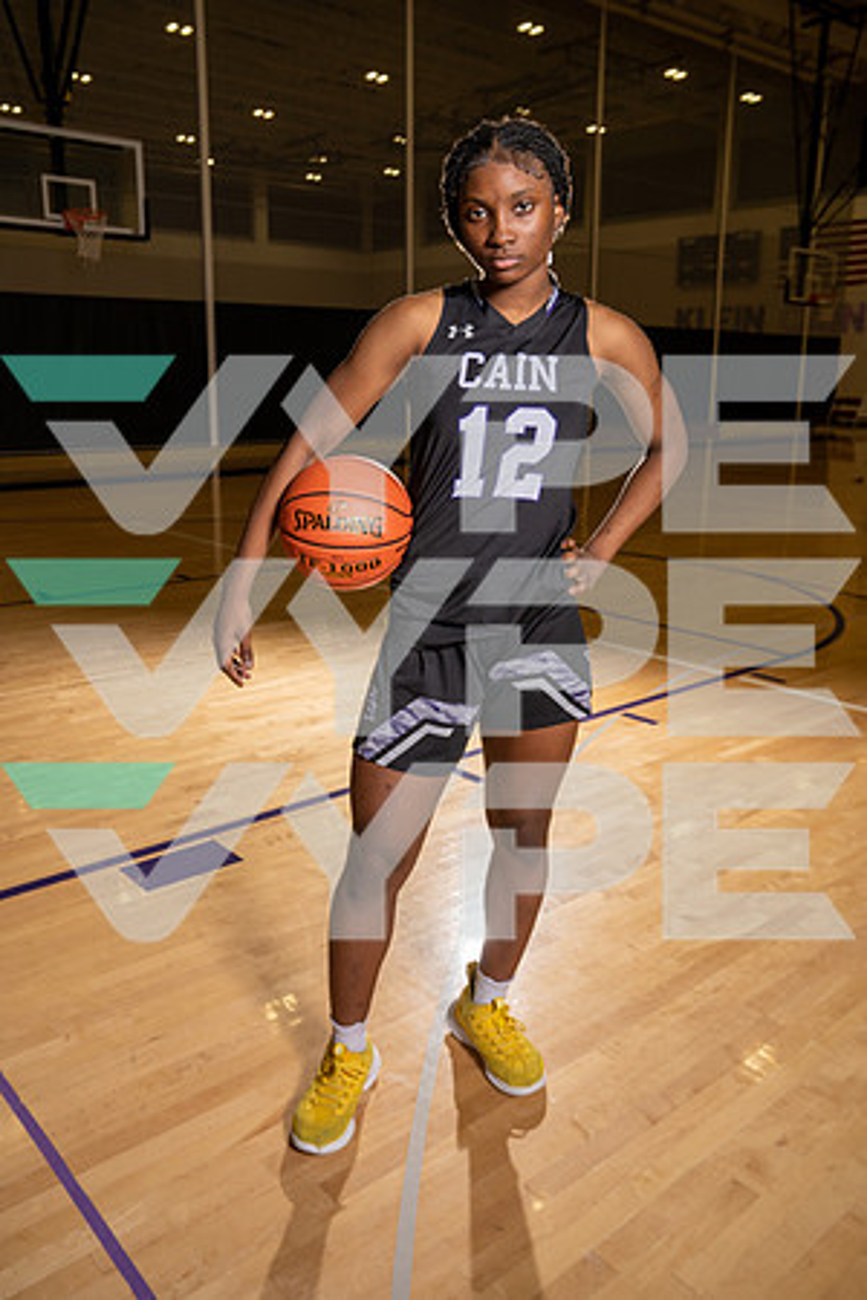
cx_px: 434
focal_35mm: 29
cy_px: 650
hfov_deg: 45.0
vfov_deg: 63.7
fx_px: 1048
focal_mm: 29
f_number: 7.1
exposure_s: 1/250
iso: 320
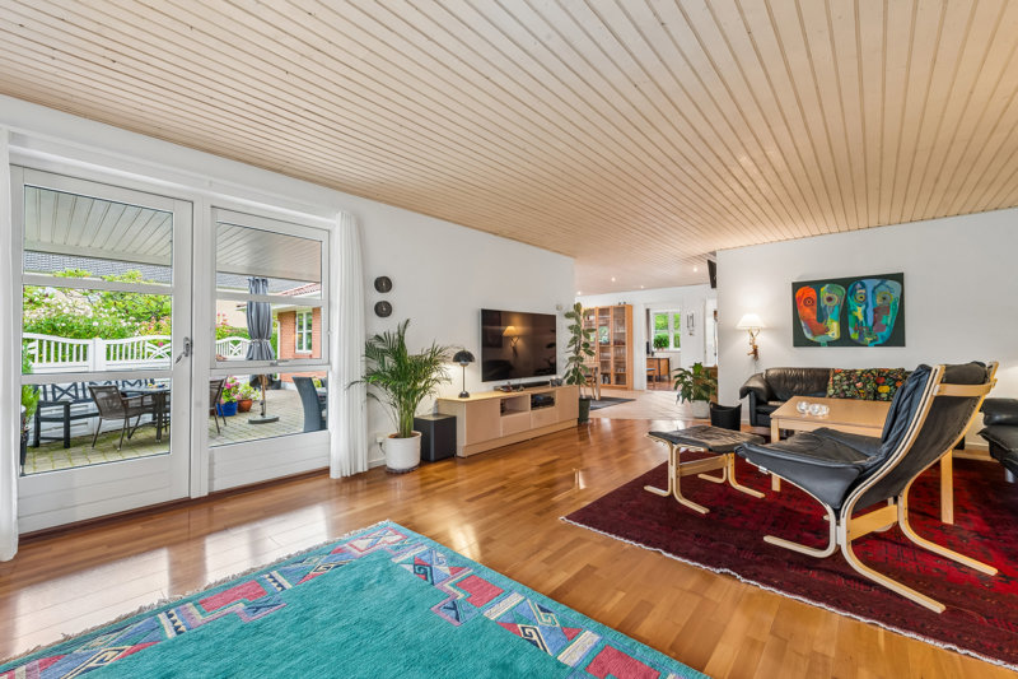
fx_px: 424
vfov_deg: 77.3
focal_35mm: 15
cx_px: 509
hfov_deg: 100.4
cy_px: 340
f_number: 10
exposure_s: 1/3.33
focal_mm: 15
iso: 400
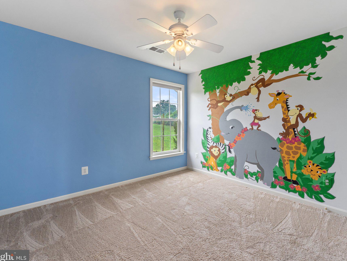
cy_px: 127
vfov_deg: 78.1
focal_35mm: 16
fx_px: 160
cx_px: 191
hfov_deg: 94.2
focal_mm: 14
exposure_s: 1/20
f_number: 8
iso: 500
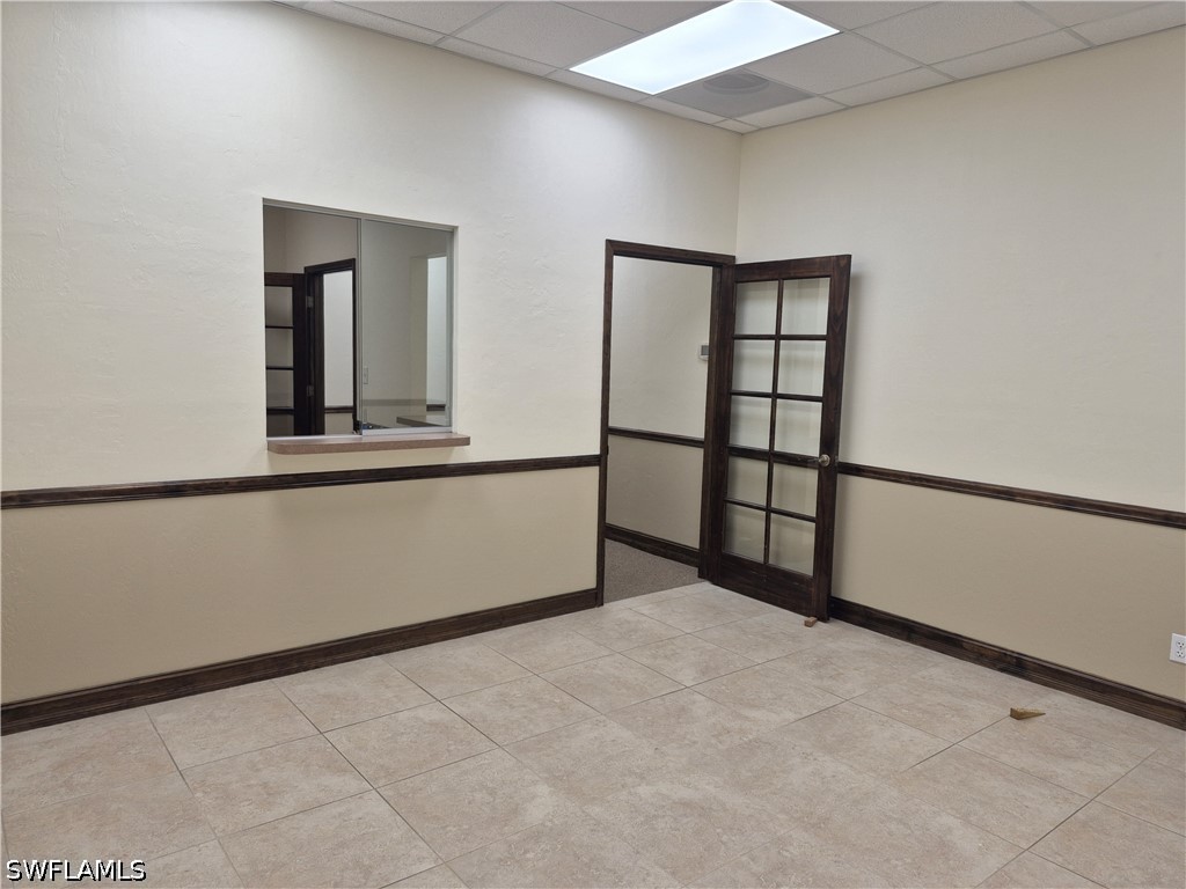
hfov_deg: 73.9
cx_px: 593
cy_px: 444
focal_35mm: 23
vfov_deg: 58.9
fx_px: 788
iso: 50
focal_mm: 5.4
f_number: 1.8
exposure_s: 1/120
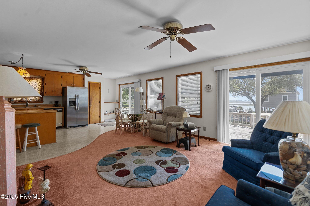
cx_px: 155
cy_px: 103
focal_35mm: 16
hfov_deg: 96.7
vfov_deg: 73.7
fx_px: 138
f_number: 6.3
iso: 800
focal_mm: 16
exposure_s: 1/13
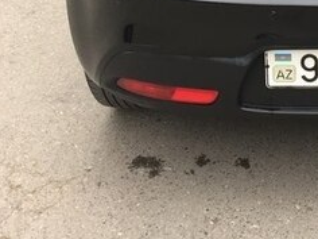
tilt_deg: -20.2
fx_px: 744
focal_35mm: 81
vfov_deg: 17.0
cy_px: -86
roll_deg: -2.1
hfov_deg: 22.5
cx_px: 368
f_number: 2.2
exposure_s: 1/100
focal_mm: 4.15
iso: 50
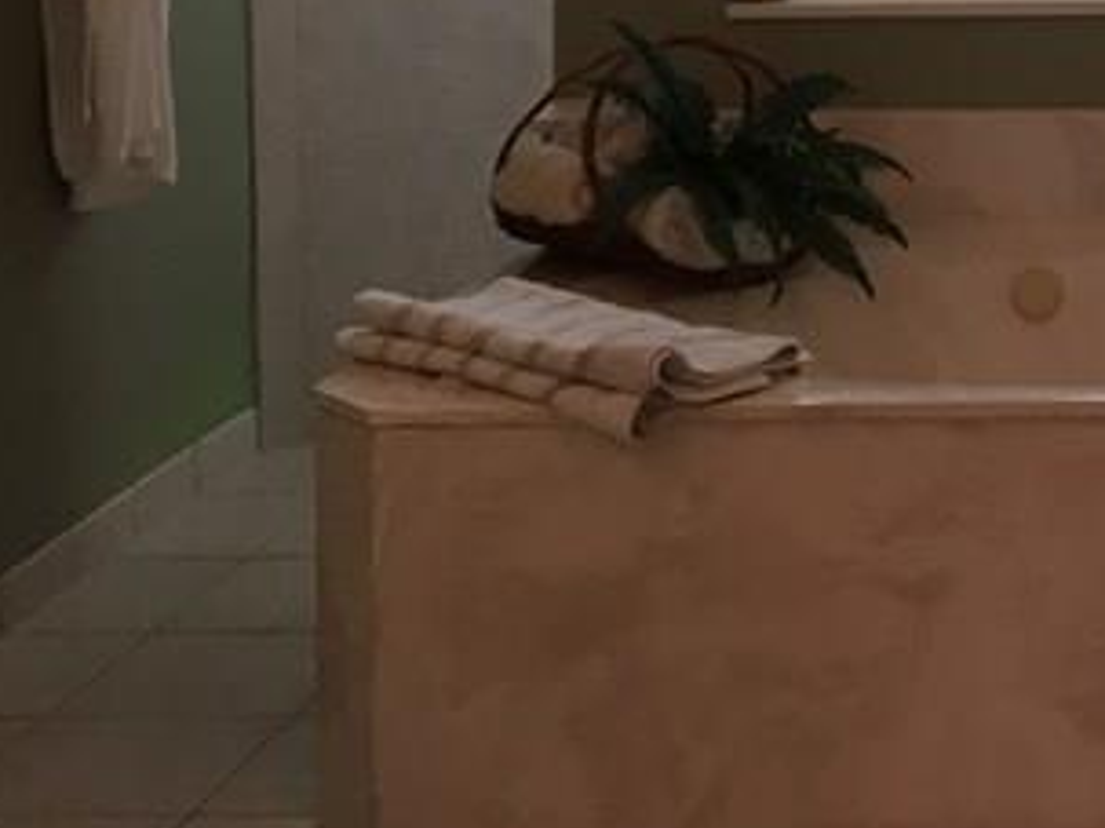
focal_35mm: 98
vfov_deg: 14.3
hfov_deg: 18.1
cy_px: -339
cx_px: 1608
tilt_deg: -2.1
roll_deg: +0.6
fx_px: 3127
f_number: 2.2
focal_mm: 4.15
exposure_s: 1/30
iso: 32
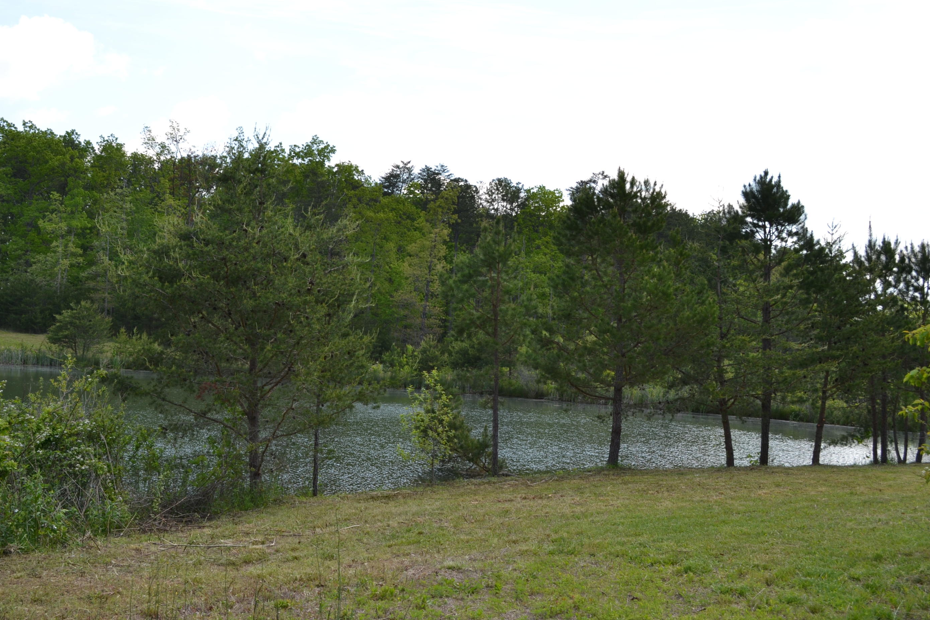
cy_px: 316
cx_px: 428
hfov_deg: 49.5
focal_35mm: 39
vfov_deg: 34.2
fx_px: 1007
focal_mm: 24
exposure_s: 1/160
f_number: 8
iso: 100
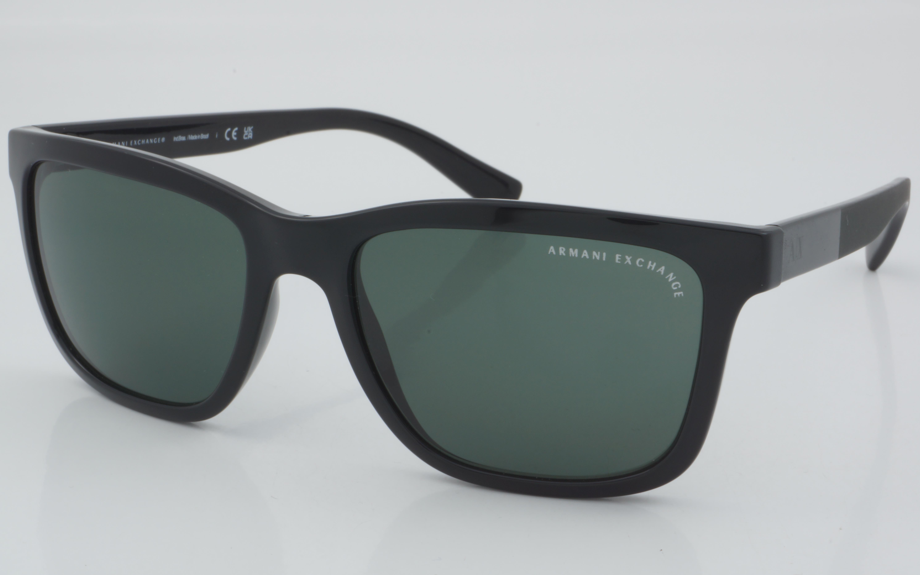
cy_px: 307
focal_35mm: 77
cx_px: 458
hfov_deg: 26.8
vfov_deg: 16.9
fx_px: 1931
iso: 100
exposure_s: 1/3
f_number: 32
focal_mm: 50
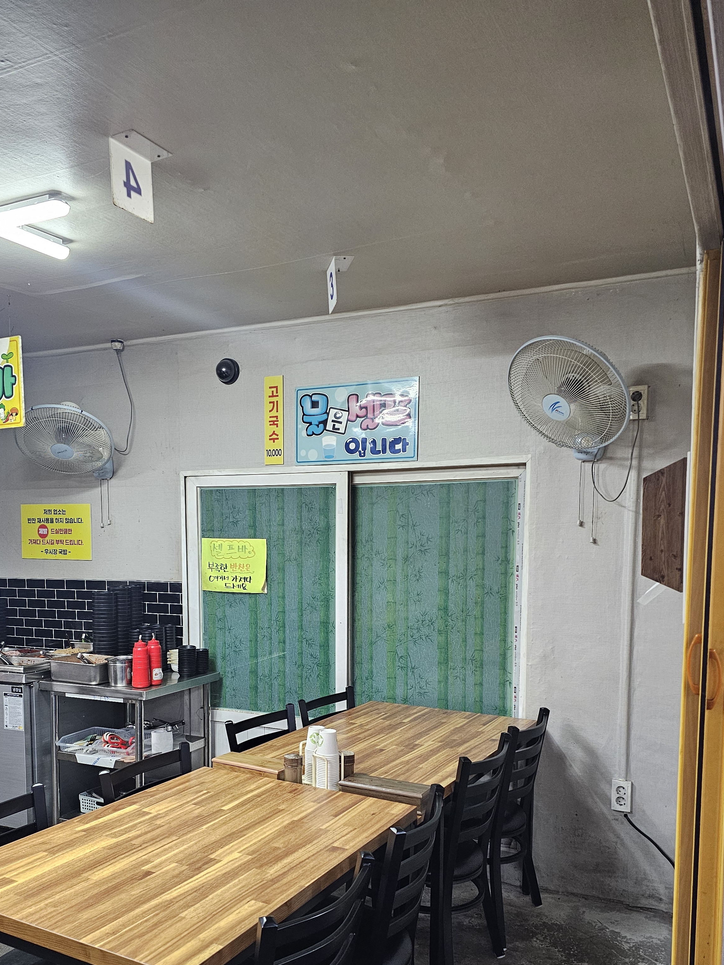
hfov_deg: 46.6
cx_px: 294
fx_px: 837
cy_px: 626
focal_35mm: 30
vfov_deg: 58.9
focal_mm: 6.3
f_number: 1.7
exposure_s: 1/120
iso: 500
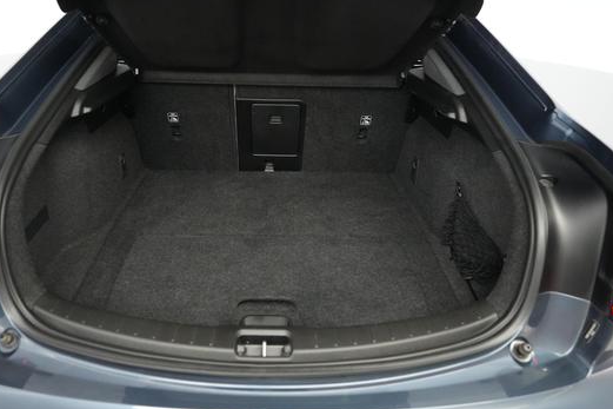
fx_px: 460
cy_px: 165
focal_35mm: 27
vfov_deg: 47.6
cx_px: 266
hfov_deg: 67.1
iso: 8000
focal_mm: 22
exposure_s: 1/160
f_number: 2.8
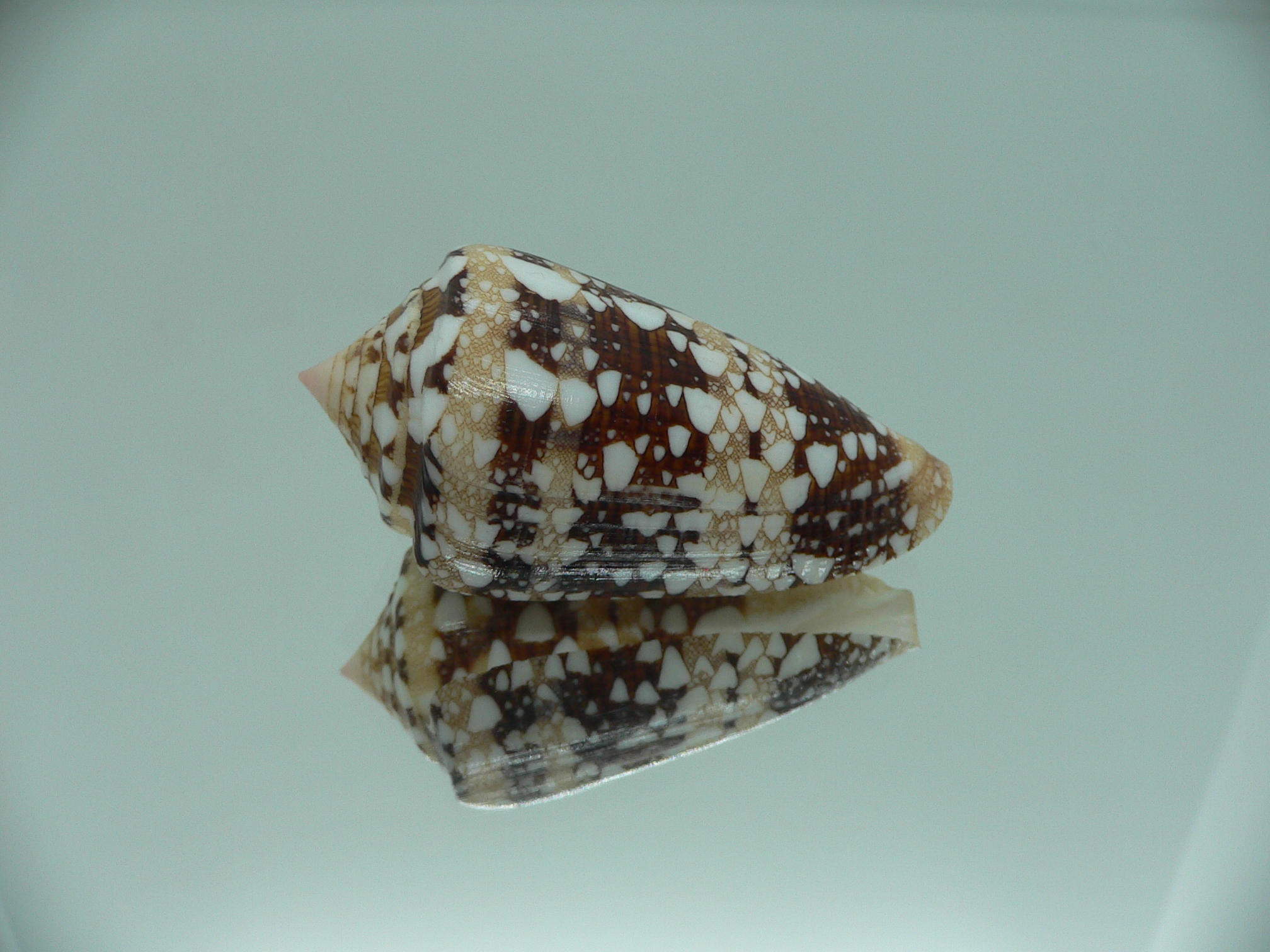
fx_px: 1284
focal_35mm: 35
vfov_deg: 40.7
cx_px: 635
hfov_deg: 52.6
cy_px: 476
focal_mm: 4.6
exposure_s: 1/60
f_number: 2.8
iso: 80
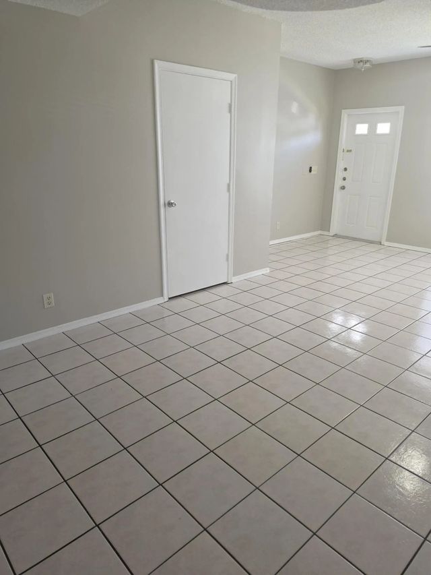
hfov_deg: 58.9
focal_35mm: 23
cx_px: 216
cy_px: 288
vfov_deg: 73.9
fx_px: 382
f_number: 1.4
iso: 125
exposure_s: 1/120
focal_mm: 6.5
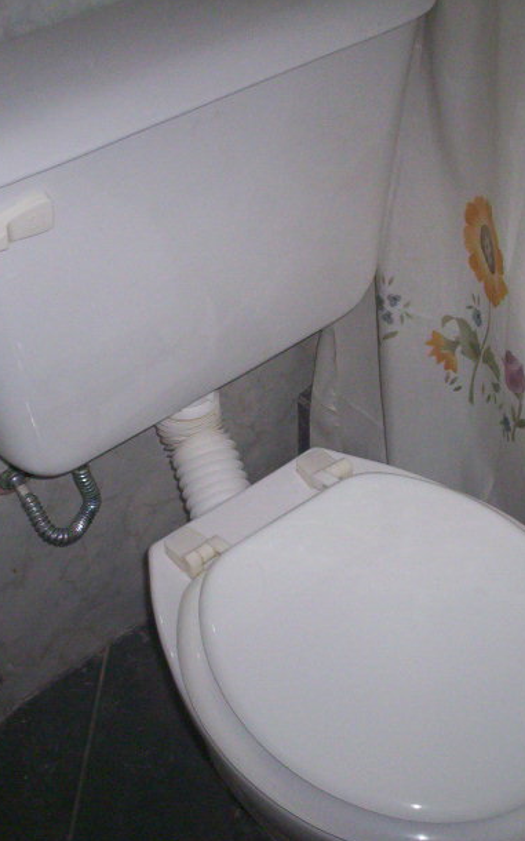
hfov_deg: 23.9
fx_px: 1237
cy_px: 420
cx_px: 344
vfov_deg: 37.5
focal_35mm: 54
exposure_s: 1/60
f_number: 4.5
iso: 140
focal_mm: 4.99
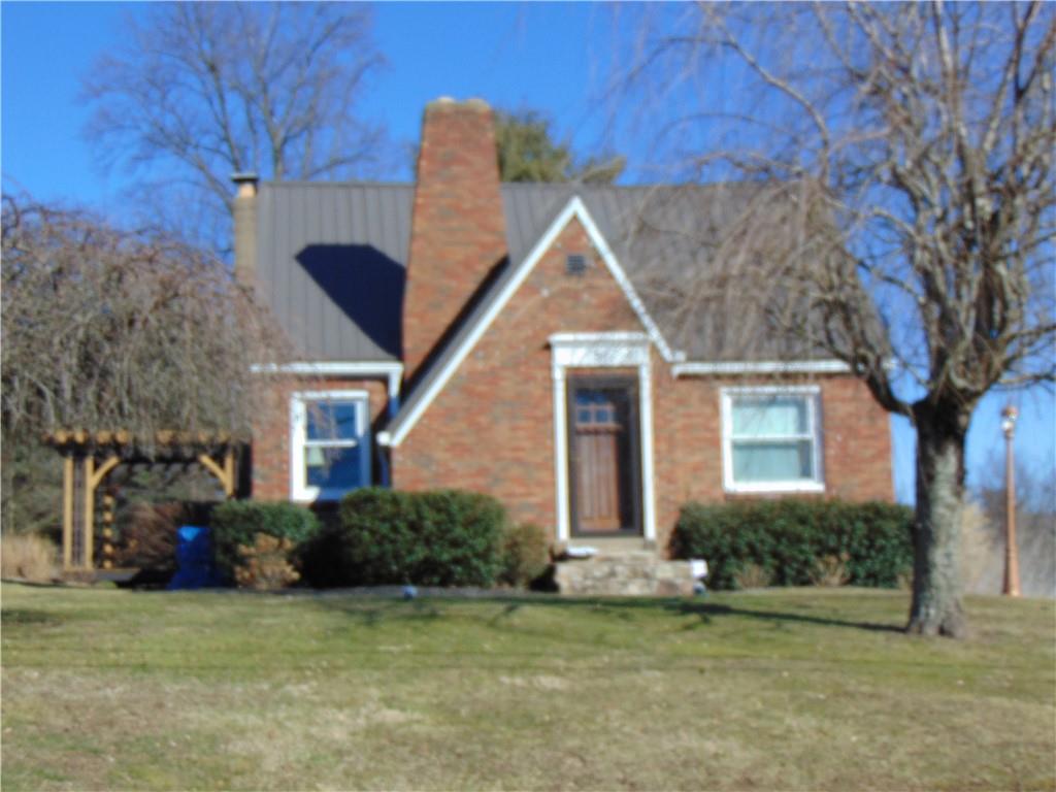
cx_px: 528
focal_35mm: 60
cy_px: 396
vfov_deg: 24.4
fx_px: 1830
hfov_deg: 32.2
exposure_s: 1/800
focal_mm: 10.8
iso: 80
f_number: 3.6
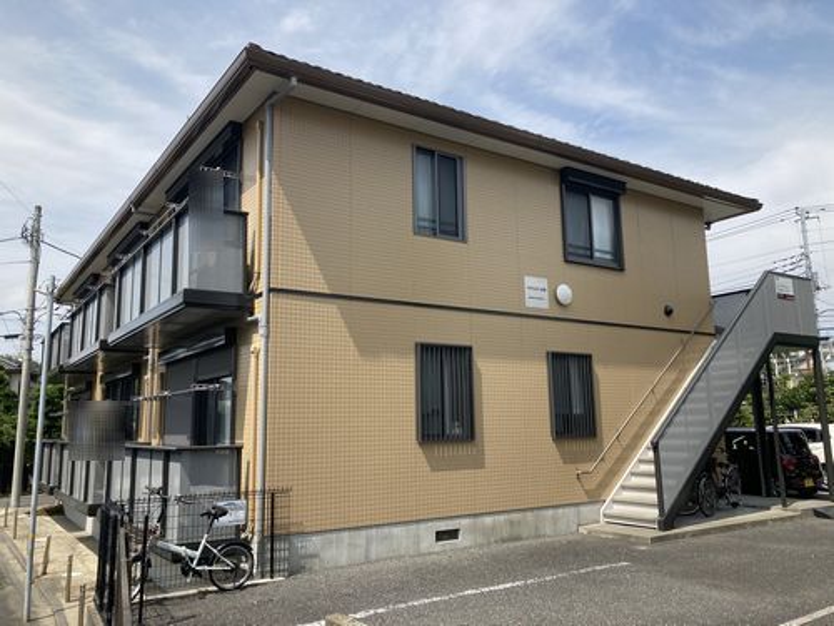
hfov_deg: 63.4
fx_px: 675
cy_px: 313
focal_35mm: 28
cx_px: 417
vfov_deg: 49.7
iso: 20
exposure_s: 1/1779
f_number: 1.8
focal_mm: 3.99
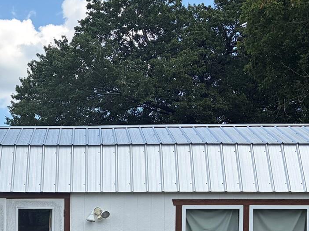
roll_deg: +0.4
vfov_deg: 18.7
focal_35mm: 76
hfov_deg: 24.9
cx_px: 28
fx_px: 678
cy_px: 244
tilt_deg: -0.7
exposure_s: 1/3125
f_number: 1.6
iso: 50
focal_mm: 5.96
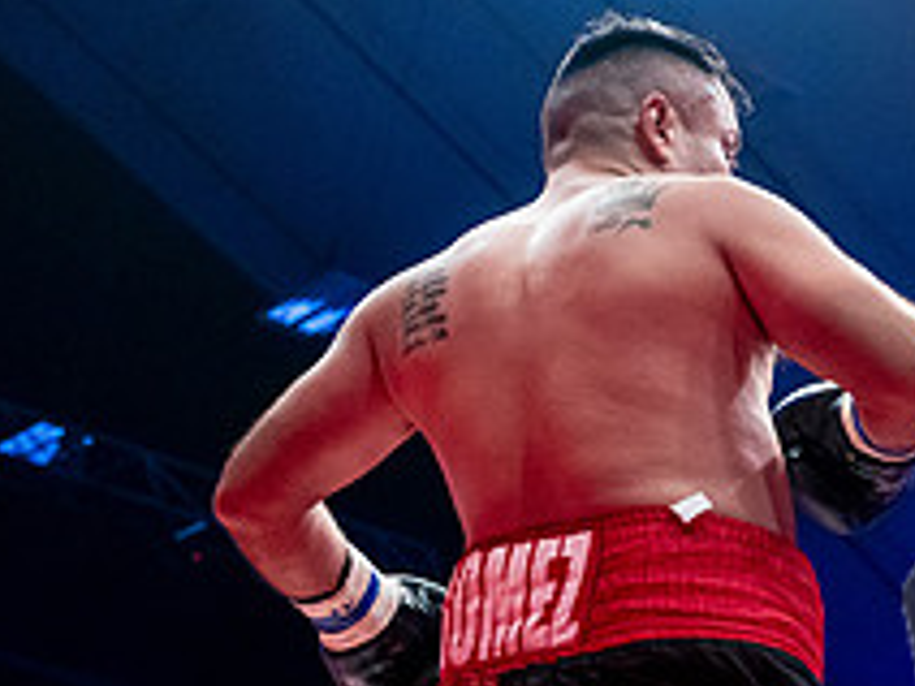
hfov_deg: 20.0
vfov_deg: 16.4
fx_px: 2379
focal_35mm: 90
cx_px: 1196
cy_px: 442
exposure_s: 1/1000
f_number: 2.8
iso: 4000
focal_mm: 28
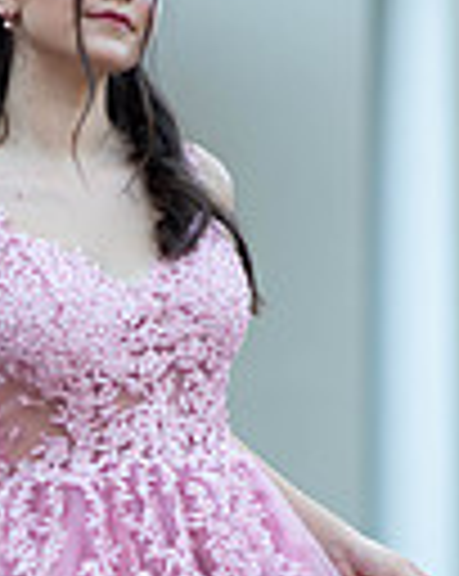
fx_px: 4766
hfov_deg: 5.5
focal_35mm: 280
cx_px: -43
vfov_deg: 6.9
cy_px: 706
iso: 250
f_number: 2
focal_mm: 85
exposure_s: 1/640
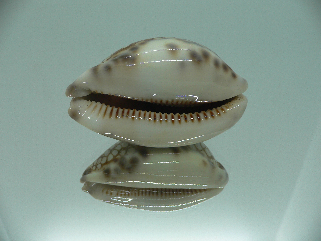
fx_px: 325
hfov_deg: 52.6
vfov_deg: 40.7
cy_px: 120
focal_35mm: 35
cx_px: 160
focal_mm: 4.6
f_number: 2.8
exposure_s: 1/60
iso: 80
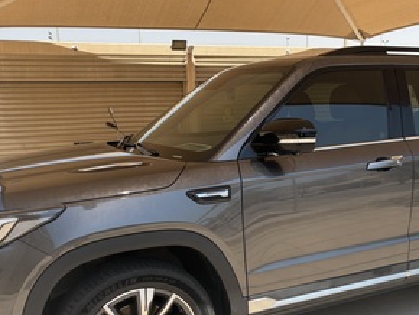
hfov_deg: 45.4
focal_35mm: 41
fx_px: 497
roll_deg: +1.1
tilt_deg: -12.0
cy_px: 204
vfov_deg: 34.9
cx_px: 261
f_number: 1.6
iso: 50
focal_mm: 5.96
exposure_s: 1/2242
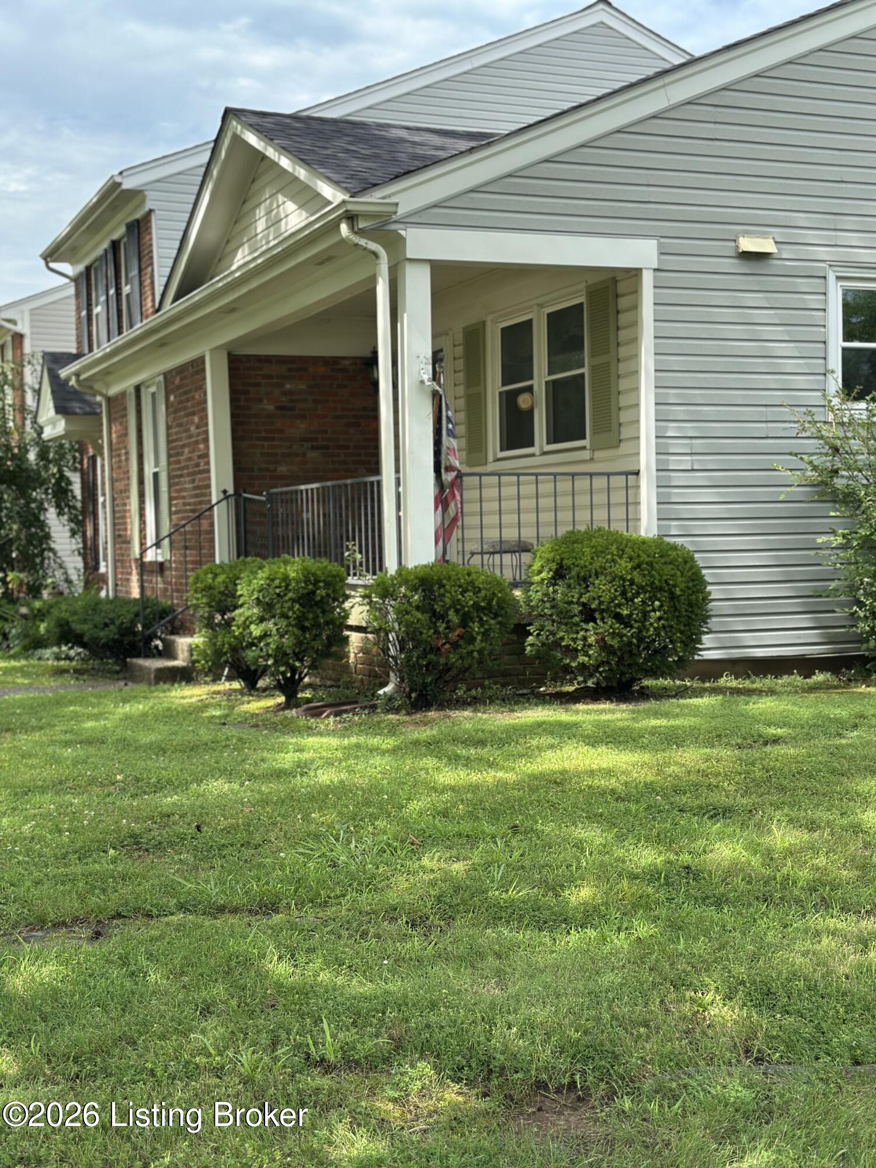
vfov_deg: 39.7
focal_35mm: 48
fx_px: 1620
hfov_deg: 30.3
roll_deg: +1.0
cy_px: 584
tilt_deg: -1.5
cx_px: 438
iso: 80
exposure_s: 1/1497
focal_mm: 6.86
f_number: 1.78
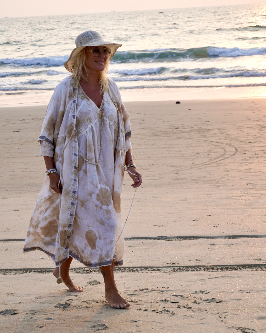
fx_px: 836
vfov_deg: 22.5
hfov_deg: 18.1
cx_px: 133
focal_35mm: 85
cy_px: 182
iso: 100
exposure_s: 1/160
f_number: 5.6
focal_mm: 50
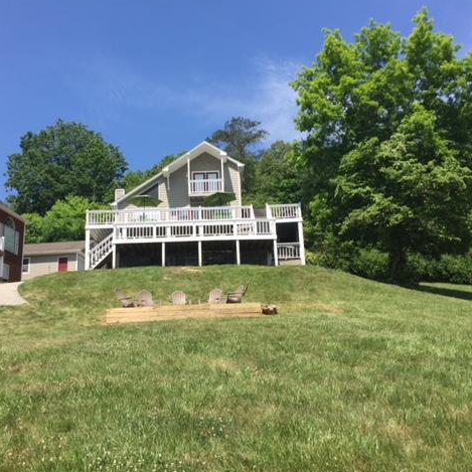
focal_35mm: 35
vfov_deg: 47.2
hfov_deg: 47.1
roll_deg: +3.2
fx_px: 540
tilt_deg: +15.8
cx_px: 206
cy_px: 235
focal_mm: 4.15
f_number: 2.2
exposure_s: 1/1412
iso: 32
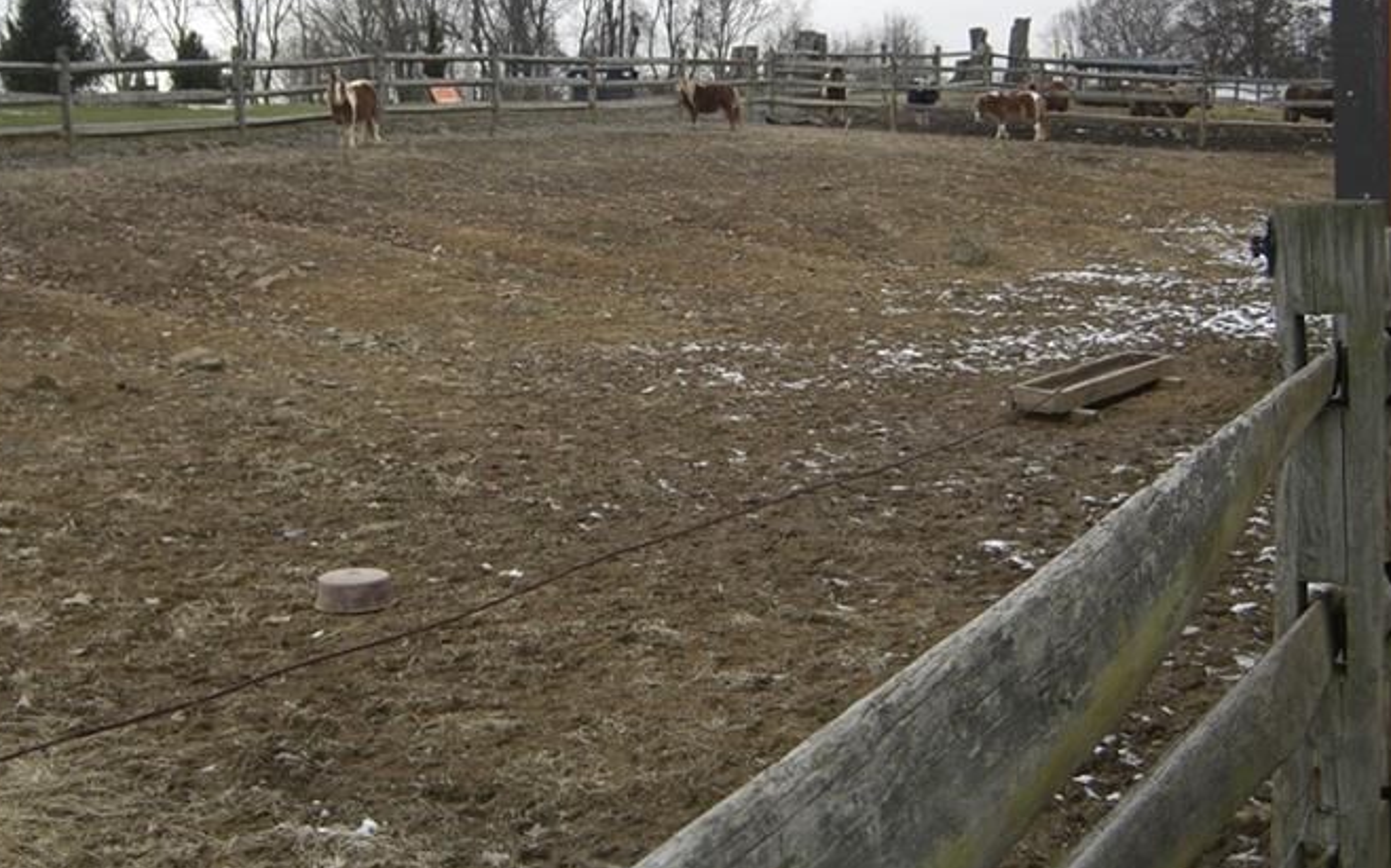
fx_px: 1857
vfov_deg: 26.2
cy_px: 285
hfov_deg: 41.1
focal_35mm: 49
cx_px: 679
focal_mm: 7.9
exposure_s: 1/250
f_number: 2.8
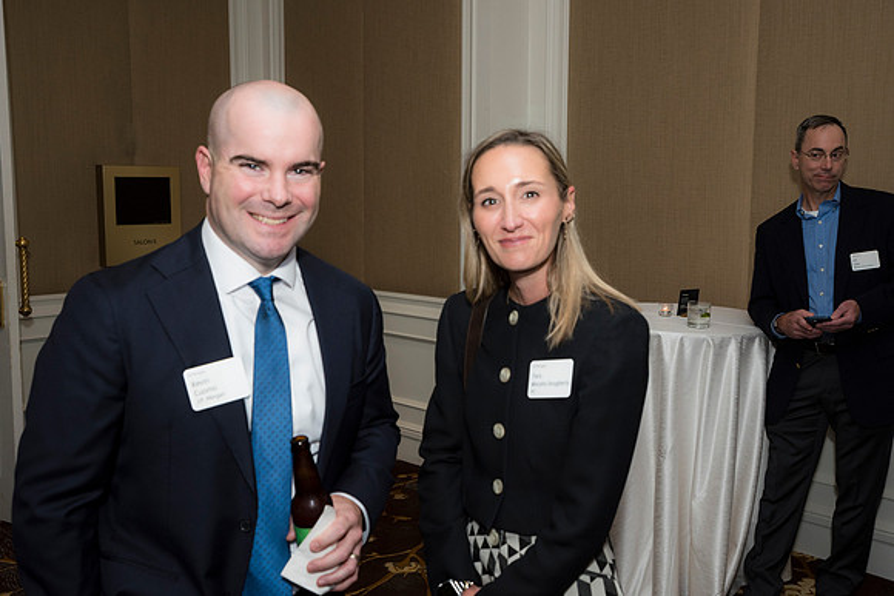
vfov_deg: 36.9
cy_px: 298
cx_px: 447
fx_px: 894
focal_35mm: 36
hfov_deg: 53.1
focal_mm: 36
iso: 800
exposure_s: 1/125
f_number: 5.6
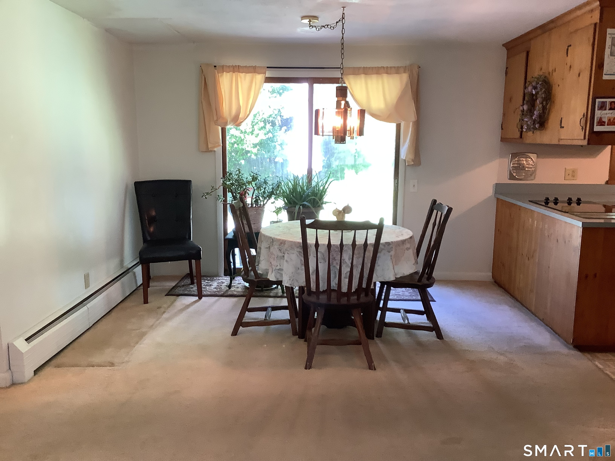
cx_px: 308
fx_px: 551
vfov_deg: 45.4
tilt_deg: -11.2
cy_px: 230
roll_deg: -0.1
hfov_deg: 58.4
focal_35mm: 31
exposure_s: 1/60
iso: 125
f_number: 2.4
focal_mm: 3.3
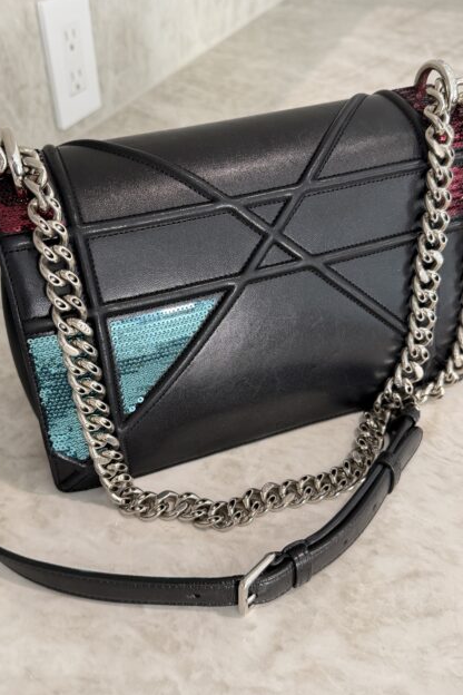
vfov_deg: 58.7
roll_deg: +1.3
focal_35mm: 32
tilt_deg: -38.3
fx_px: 617
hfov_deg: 41.1
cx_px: 209
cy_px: 332
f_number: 1.78
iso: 250
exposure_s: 1/60
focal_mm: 6.76
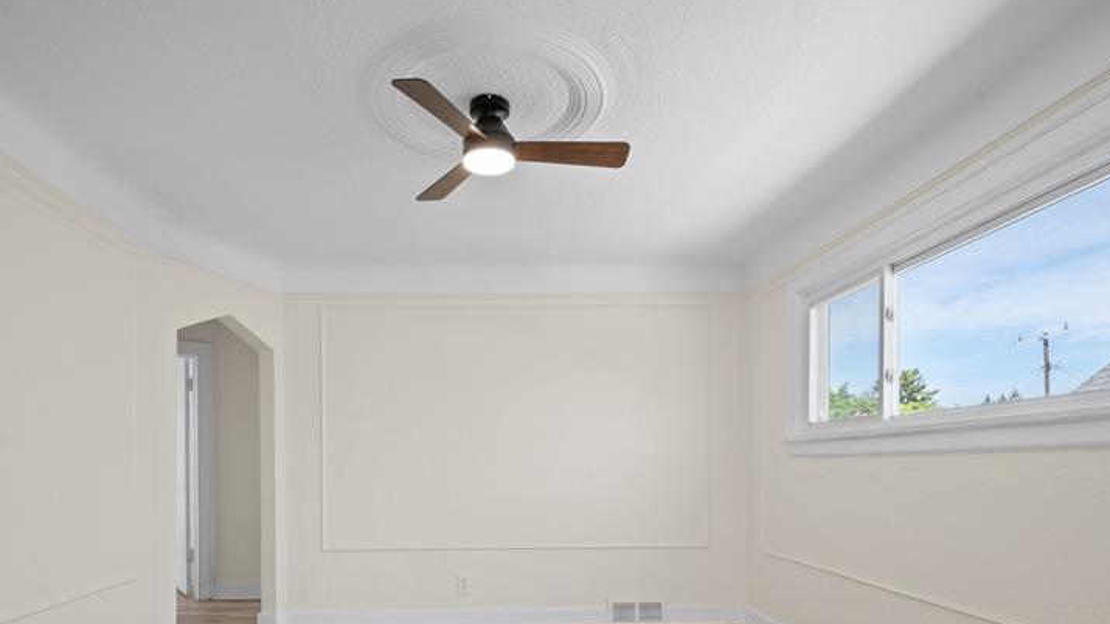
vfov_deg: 50.0
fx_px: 618
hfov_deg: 83.6
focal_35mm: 21
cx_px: 497
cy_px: 510
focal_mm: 14
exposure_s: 1/6
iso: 100
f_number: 11
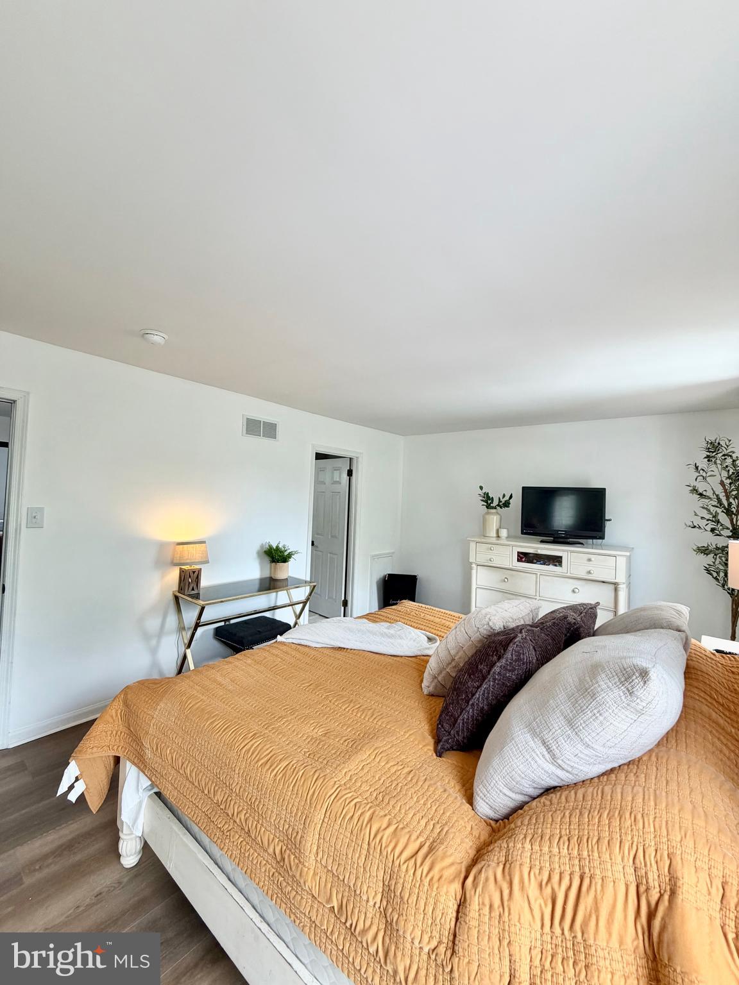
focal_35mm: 14
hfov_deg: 85.7
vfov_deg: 102.1
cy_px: 492
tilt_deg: +3.0
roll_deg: -1.8
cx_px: 370
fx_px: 399
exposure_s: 1/120
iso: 125
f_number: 2.2
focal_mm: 2.22
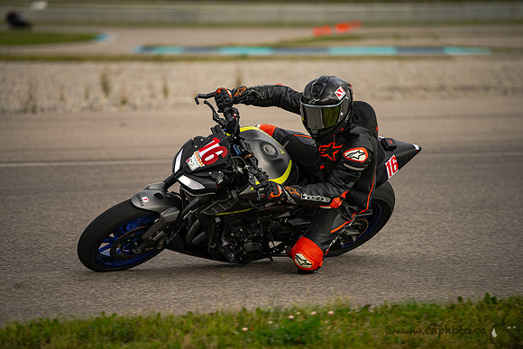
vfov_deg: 6.9
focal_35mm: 200
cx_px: 262
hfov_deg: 10.3
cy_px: 174
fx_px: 2906
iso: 125
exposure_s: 1/1250
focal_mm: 200
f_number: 2.8
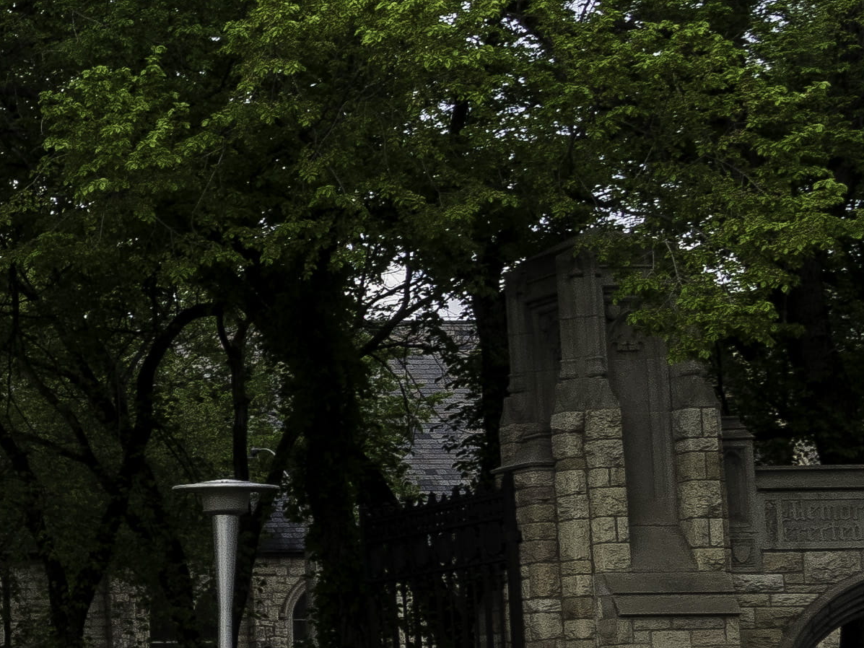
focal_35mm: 116
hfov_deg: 12.9
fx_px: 2896
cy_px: 568
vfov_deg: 12.7
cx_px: -1217
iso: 400
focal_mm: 24
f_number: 9
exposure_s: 1/160
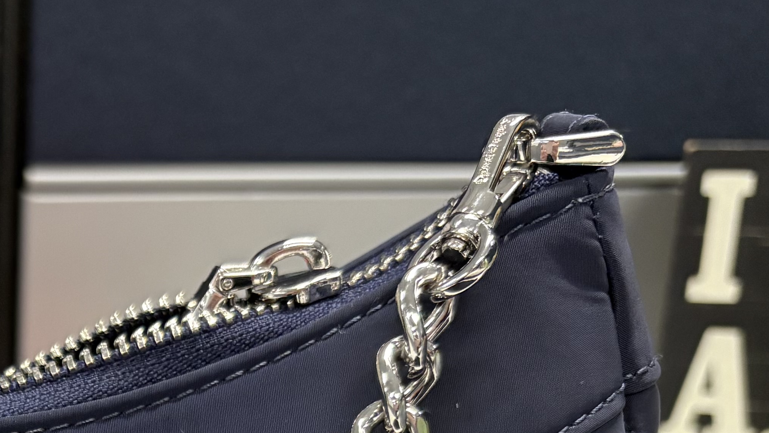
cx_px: -120
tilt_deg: -18.3
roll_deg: +0.5
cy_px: 650
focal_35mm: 80
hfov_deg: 24.4
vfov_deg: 14.1
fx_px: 1631
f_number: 1.6
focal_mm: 5.96
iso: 250
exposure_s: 1/60
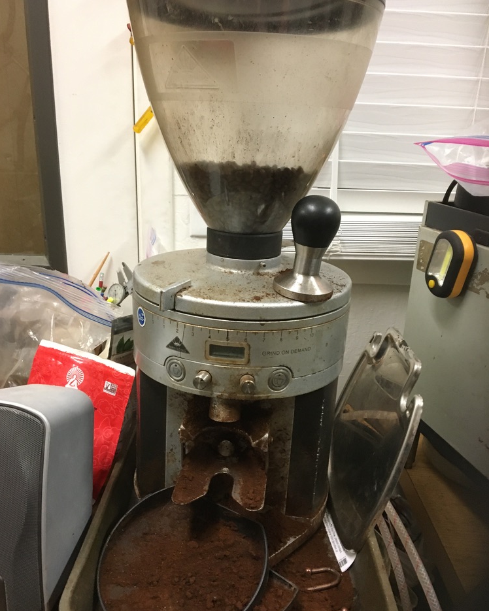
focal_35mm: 31
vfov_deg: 57.2
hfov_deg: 47.1
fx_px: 561
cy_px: 314
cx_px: 239
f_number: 2.2
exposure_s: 1/20
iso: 200
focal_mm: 4.15
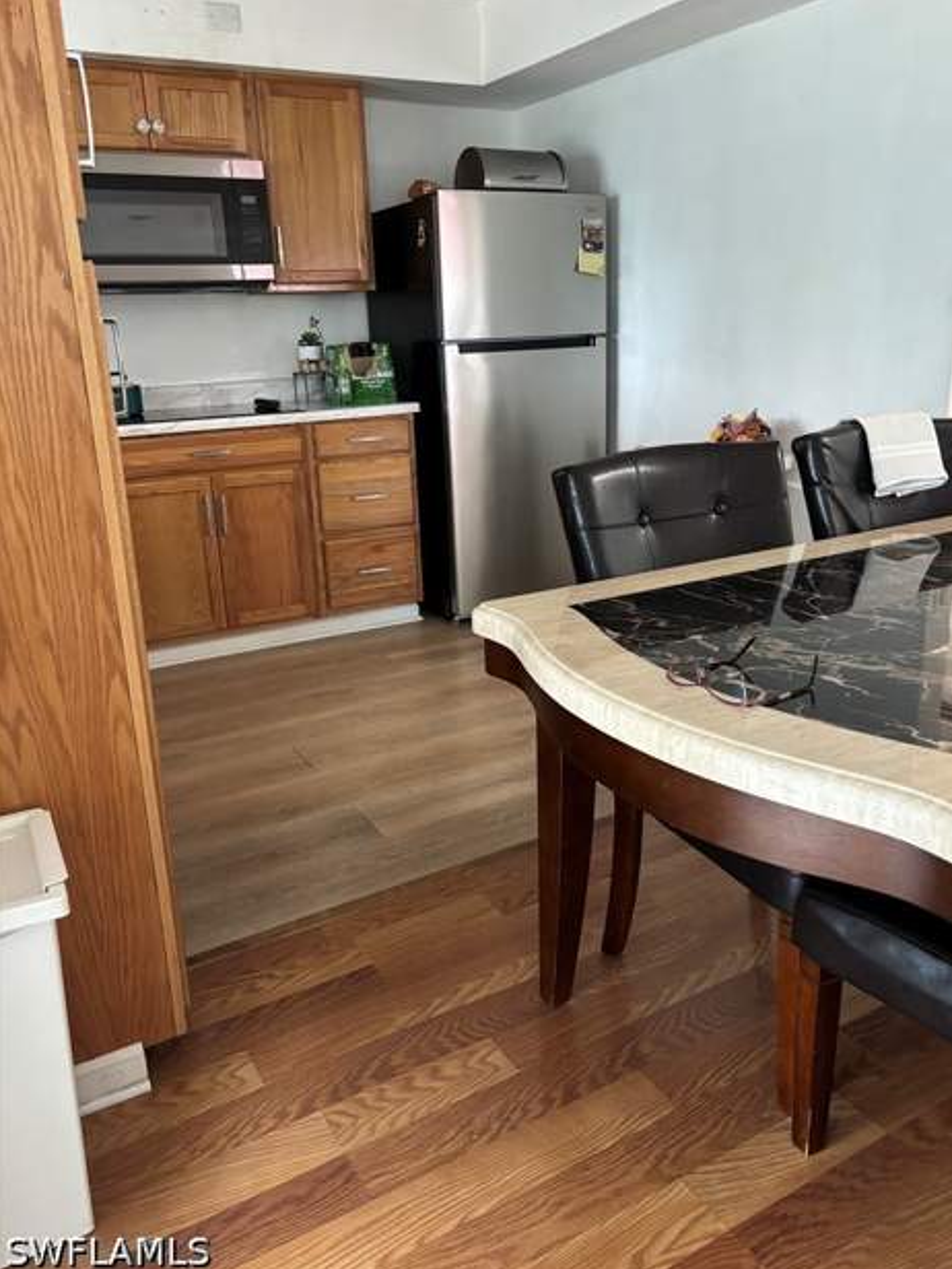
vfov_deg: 65.3
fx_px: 990
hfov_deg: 51.3
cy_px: 622
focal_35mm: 27
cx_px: 490
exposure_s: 1/40
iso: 400
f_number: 1.6
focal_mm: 5.96
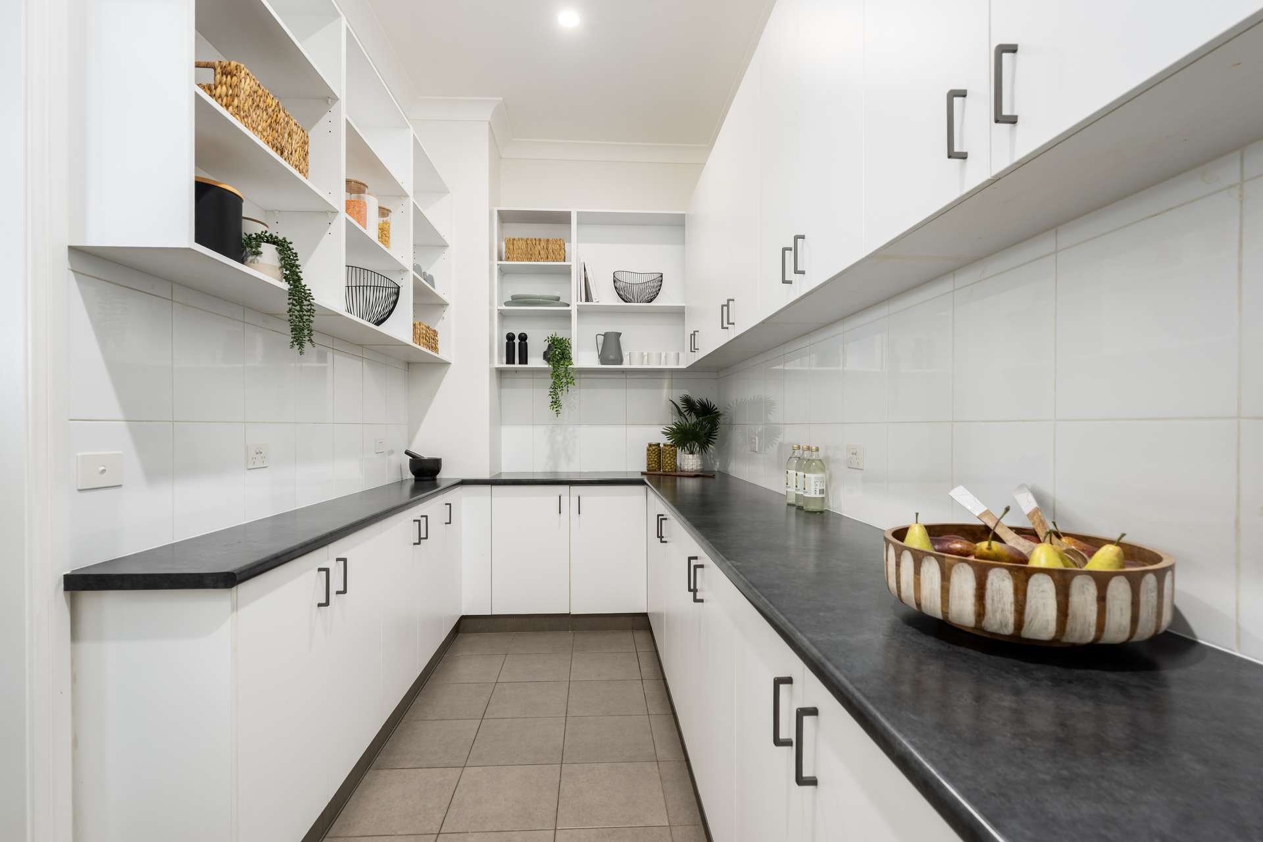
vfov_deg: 73.7
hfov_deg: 96.7
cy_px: 421
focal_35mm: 16
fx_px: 561
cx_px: 632
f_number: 9
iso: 320
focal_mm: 16
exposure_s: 1/2.5
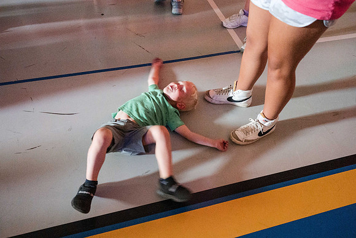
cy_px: 118
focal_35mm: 29
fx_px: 287
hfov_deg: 63.5
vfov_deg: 44.9
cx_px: 176
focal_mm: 26.5
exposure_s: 1/40
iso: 25600
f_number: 4
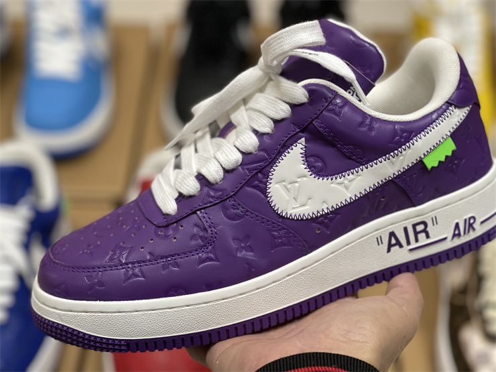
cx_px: 248
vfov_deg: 22.9
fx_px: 917
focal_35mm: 64
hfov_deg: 30.3
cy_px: 186
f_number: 2.2
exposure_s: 1/33
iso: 160
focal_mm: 7.5
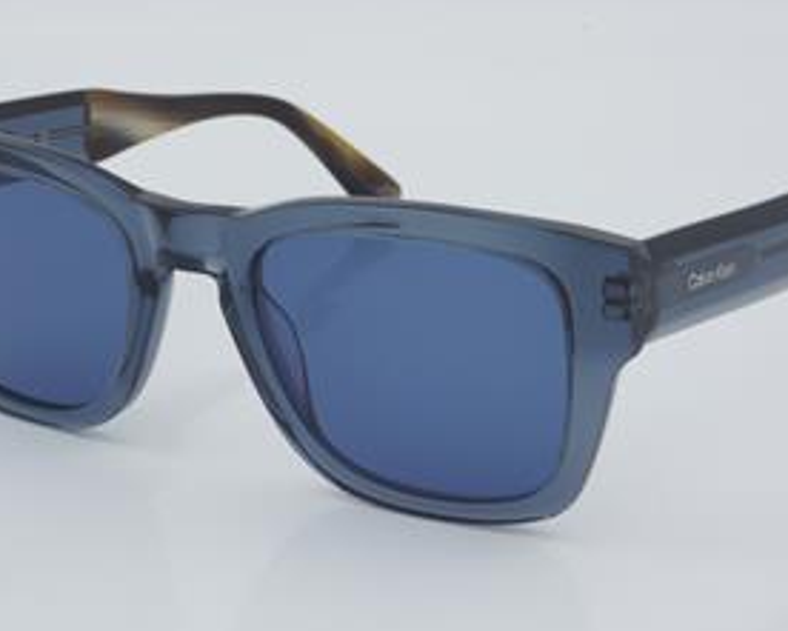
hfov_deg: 18.8
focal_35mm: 102
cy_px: 300
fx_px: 2380
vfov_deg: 15.1
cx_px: 423
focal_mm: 50
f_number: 32
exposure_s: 1/4
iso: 100
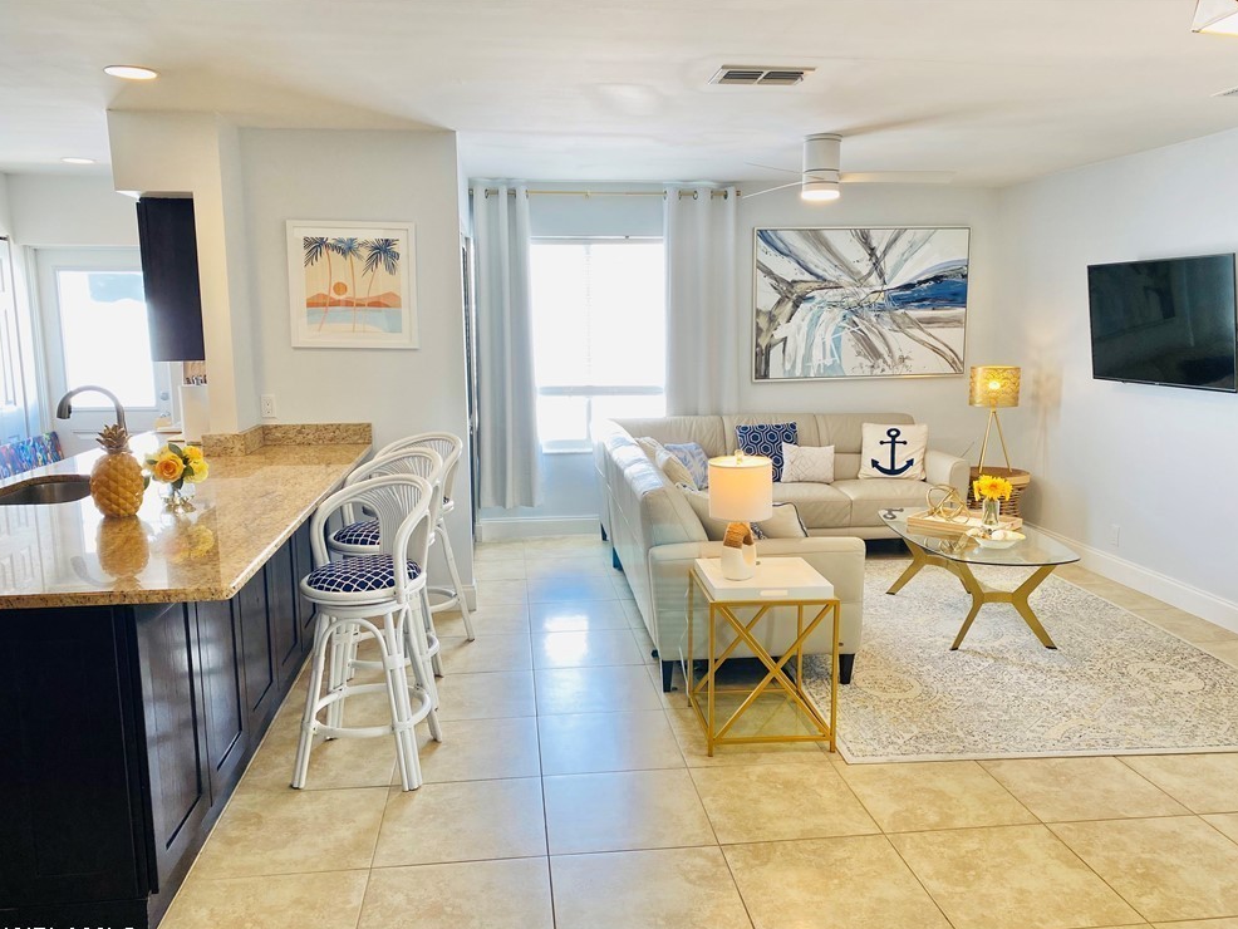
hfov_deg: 65.3
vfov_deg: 51.4
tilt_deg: -9.6
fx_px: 966
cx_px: 623
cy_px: 477
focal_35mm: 27
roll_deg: -0.5
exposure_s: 1/120
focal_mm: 4.25
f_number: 1.8
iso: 80
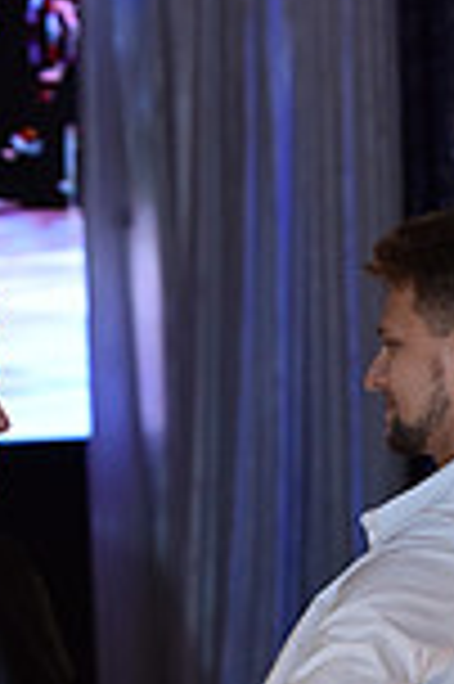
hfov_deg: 3.3
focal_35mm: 420
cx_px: 236
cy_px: 945
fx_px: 7963
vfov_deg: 4.9
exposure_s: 1/320
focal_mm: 110
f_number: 4.5
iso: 2000
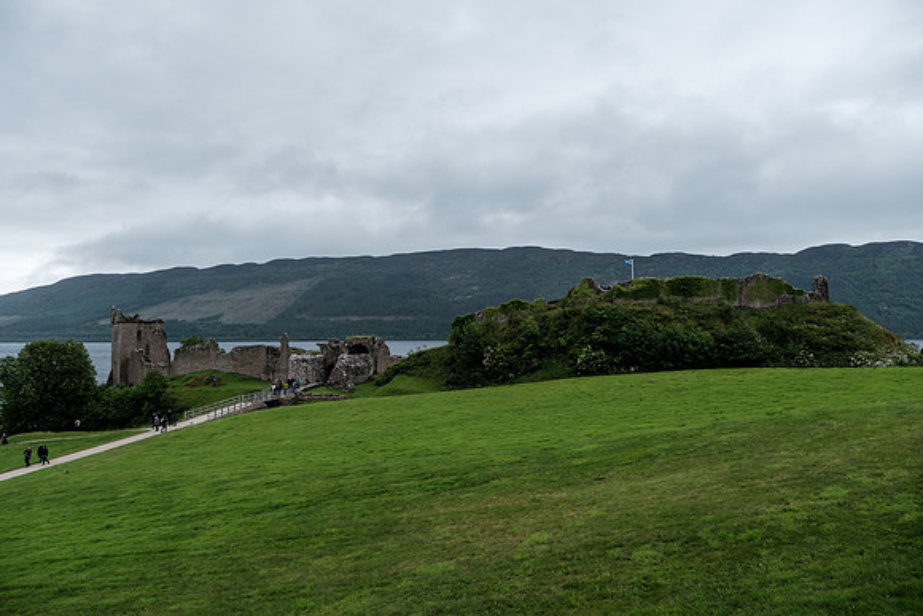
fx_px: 615
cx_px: 462
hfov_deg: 73.7
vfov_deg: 53.2
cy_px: 308
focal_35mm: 24
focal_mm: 16
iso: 320
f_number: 3.6
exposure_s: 1/800
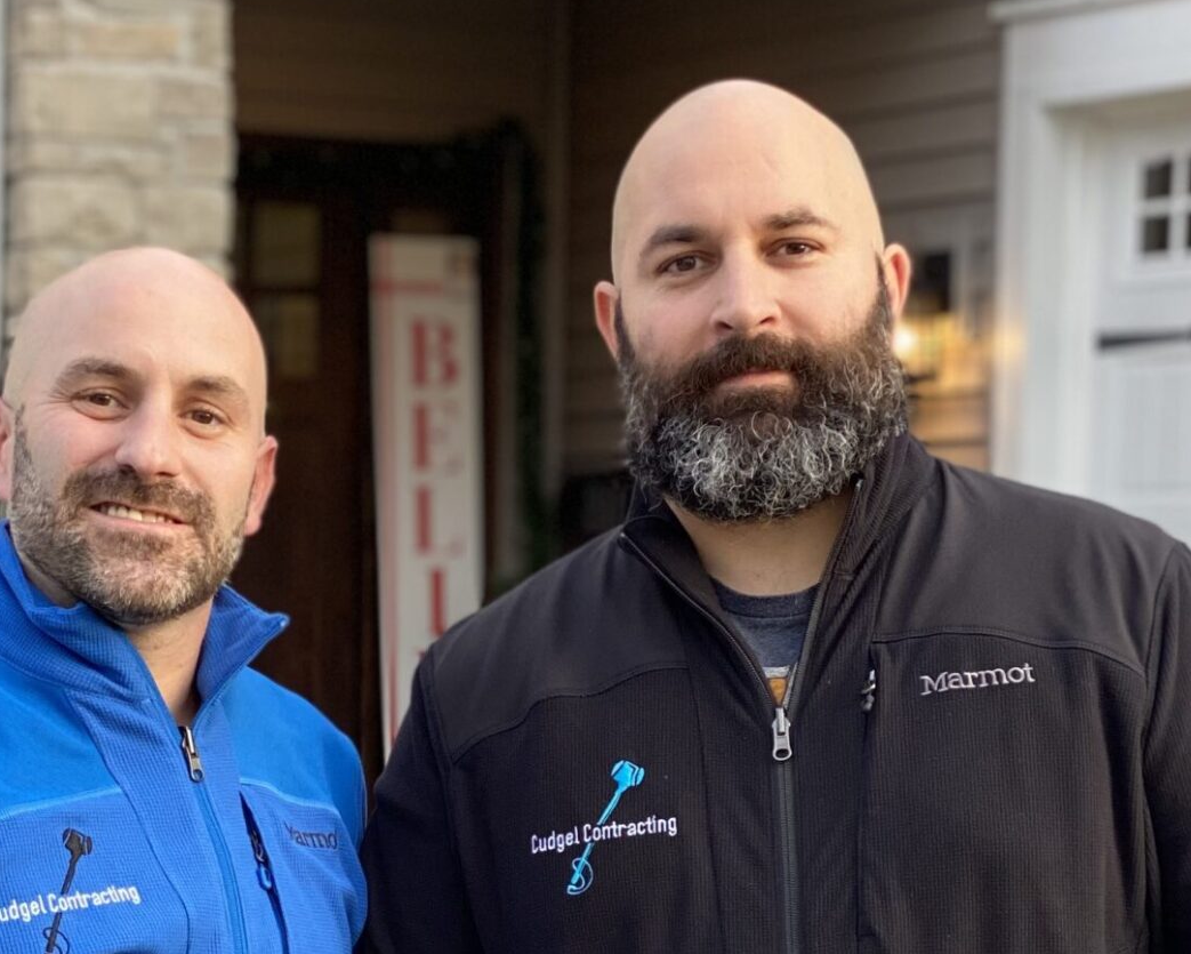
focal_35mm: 120
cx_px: 367
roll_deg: -1.2
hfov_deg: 16.0
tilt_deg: -3.6
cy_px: 865
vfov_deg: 12.8
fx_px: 4231
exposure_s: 1/122
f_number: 2
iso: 64
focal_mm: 6
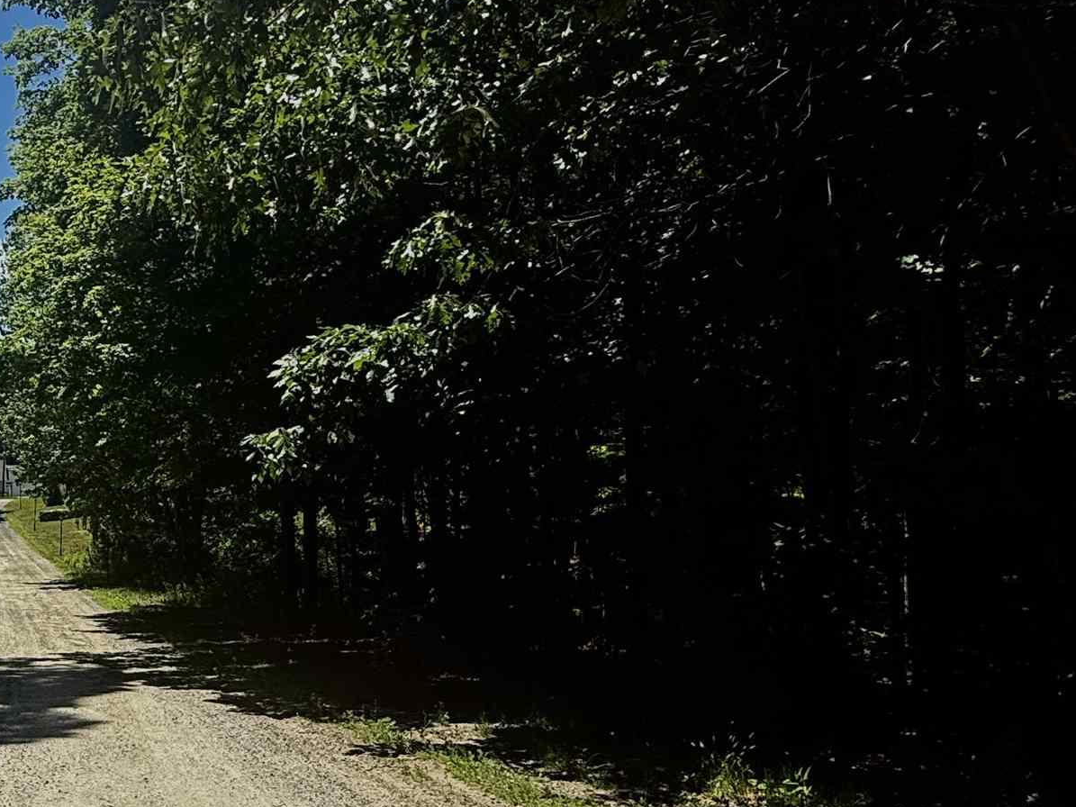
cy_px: 522
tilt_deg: -1.6
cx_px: 64
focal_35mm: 36
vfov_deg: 39.3
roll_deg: -0.8
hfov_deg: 45.4
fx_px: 1119
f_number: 2.2
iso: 50
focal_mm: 2.22
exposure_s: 1/1125
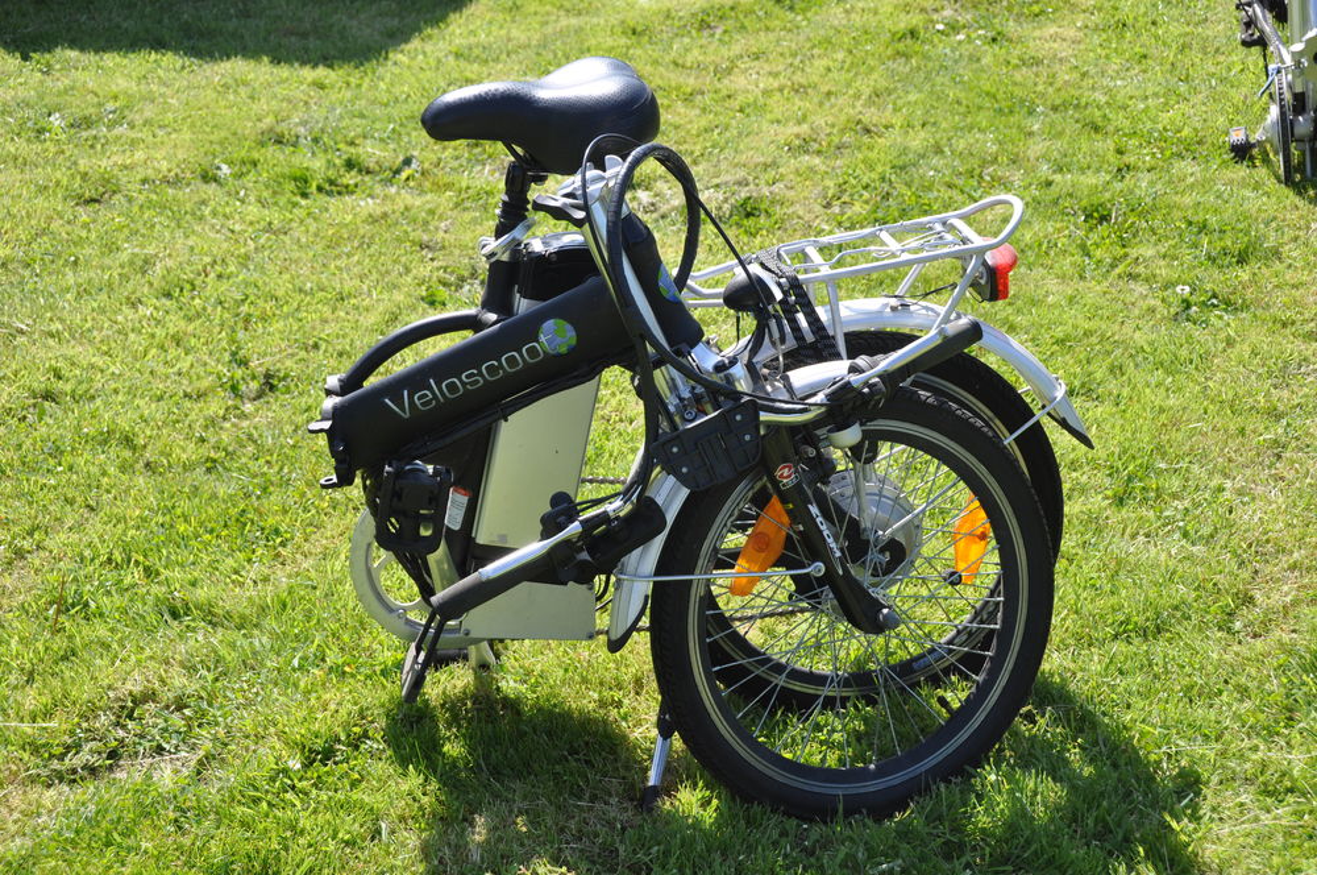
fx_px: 2083
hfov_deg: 35.1
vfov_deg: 23.7
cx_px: 658
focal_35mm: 57
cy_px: 438
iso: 200
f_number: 8
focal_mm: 38
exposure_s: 1/250
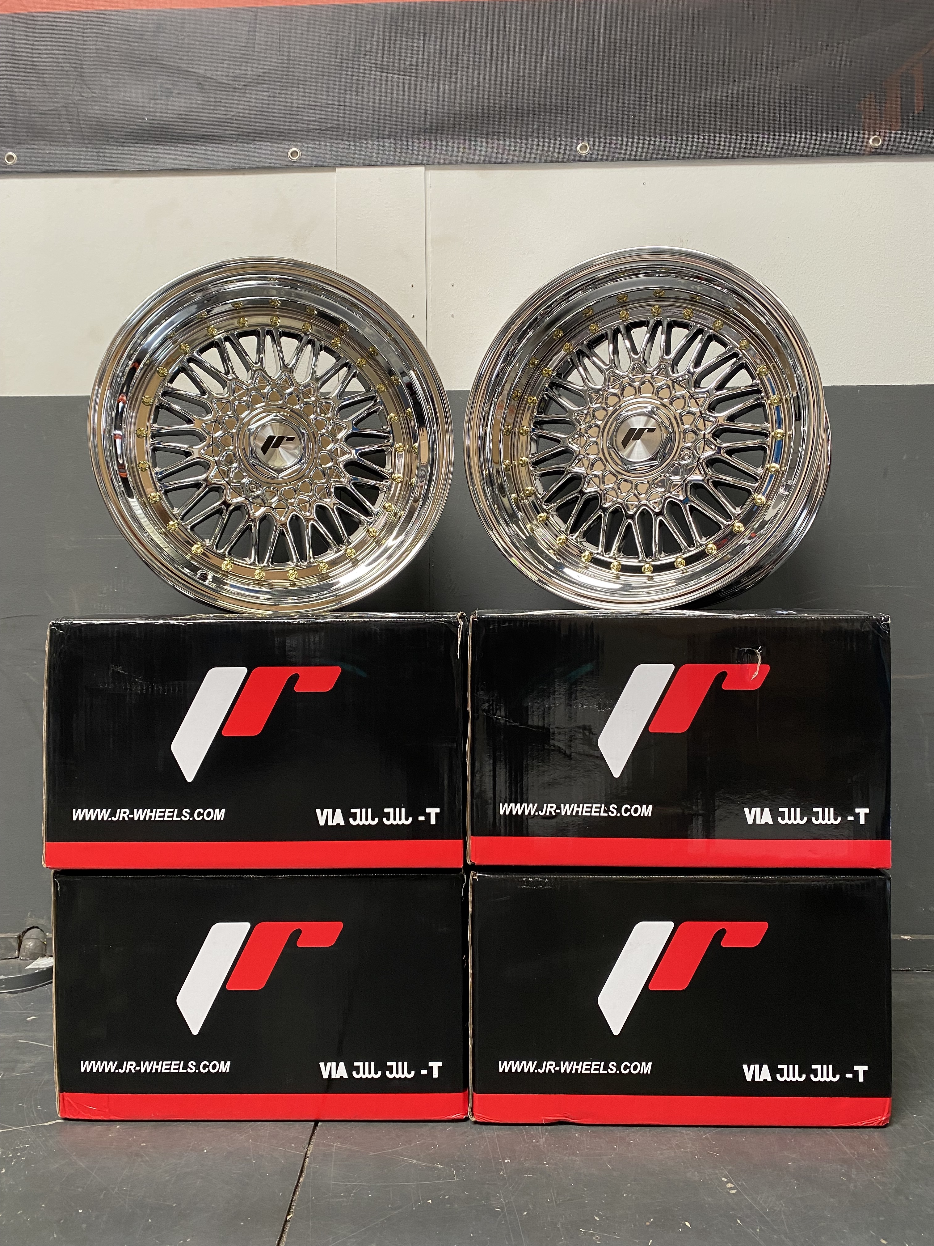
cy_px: 623
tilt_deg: +0.2
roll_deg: +0.4
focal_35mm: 26
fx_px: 935
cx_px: 467
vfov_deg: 67.3
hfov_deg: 53.1
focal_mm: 4.25
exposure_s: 1/50
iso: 100
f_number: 1.8
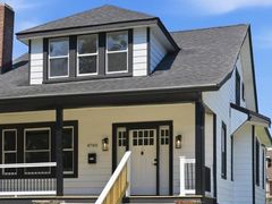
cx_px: 94
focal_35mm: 70
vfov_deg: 20.9
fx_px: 550
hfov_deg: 27.6
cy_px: 133
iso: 100
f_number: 8
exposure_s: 1/250
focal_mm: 35
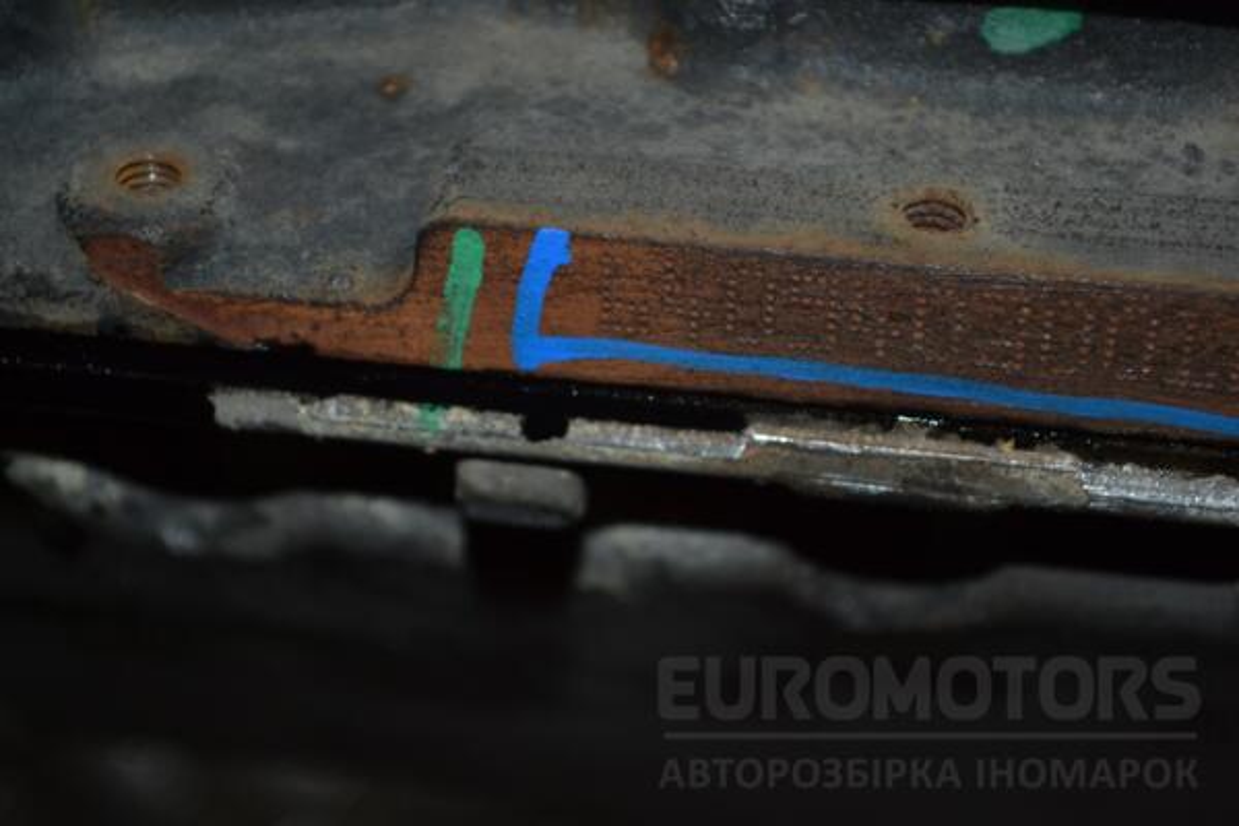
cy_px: 413
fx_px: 2839
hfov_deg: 24.6
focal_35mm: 82
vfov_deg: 16.6
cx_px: 620
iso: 450
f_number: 5.6
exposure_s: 1/60
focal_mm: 55
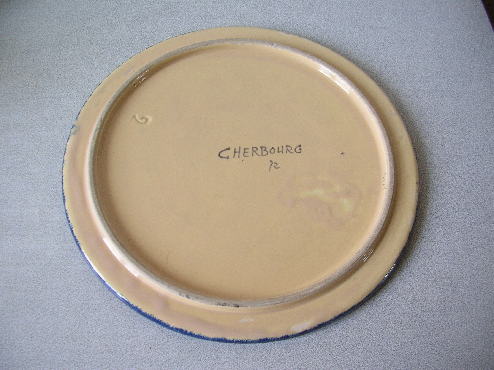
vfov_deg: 40.6
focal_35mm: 35
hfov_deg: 52.7
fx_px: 499
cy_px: 185
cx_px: 247
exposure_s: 1/17.7
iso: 50
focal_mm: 5.8
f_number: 2.8
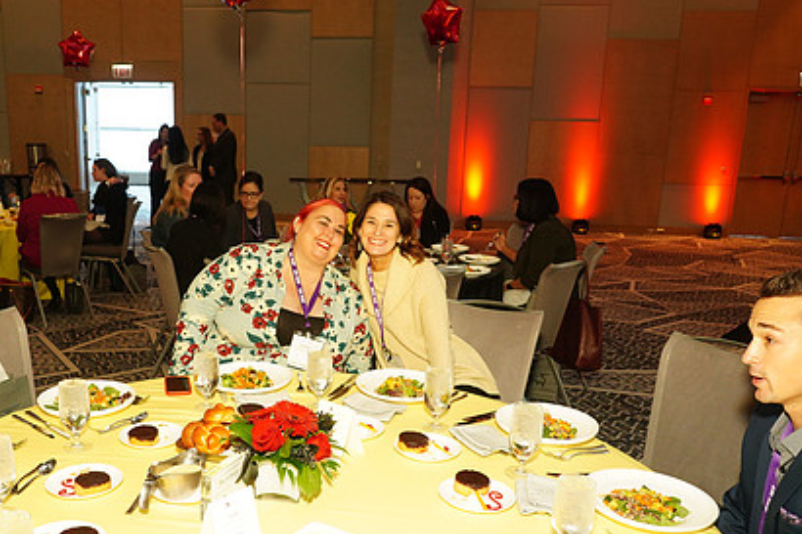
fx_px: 757
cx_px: 317
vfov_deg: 38.7
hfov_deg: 55.4
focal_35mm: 34
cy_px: 322
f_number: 5.6
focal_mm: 24
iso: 4000
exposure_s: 1/100
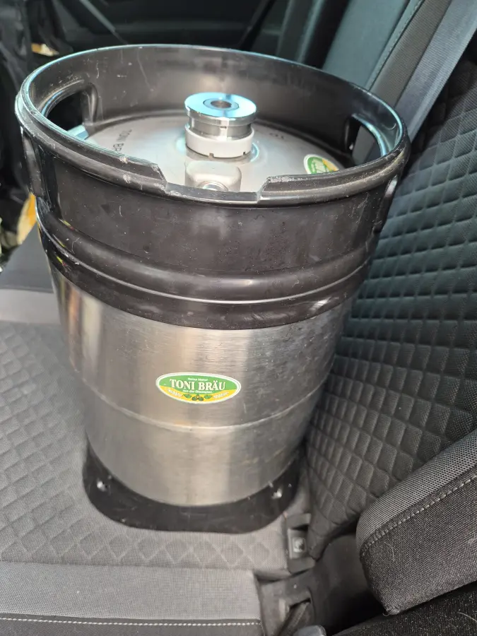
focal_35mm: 23
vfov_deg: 73.9
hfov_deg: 58.9
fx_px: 423
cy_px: 318
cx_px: 238
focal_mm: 5.4
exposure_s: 1/100
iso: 250
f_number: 1.8
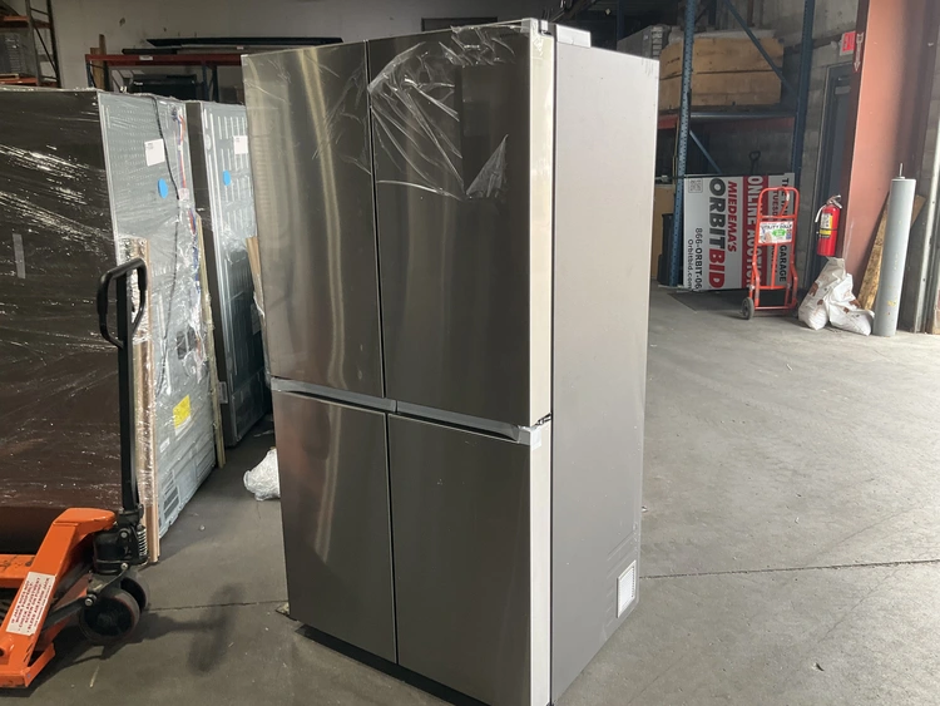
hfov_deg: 61.6
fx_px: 788
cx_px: 470
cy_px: 353
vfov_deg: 48.3
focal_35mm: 29
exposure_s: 1/122
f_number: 1.8
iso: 40
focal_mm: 3
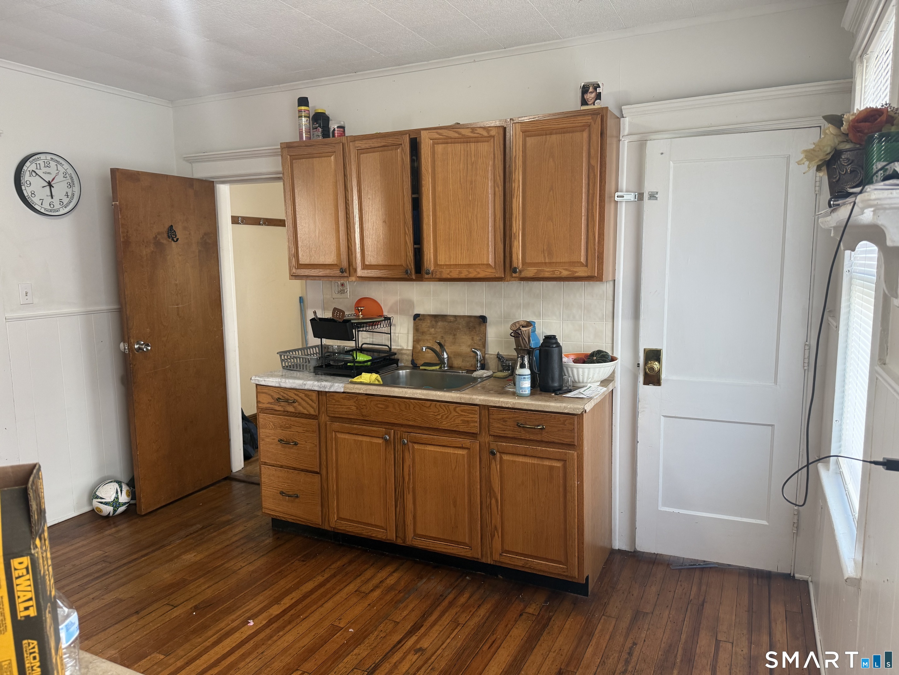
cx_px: 450
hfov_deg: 71.6
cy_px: 338
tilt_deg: -6.7
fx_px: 623
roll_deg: +0.7
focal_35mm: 24
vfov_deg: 56.8
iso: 160
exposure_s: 1/60
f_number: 1.78
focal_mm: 6.76
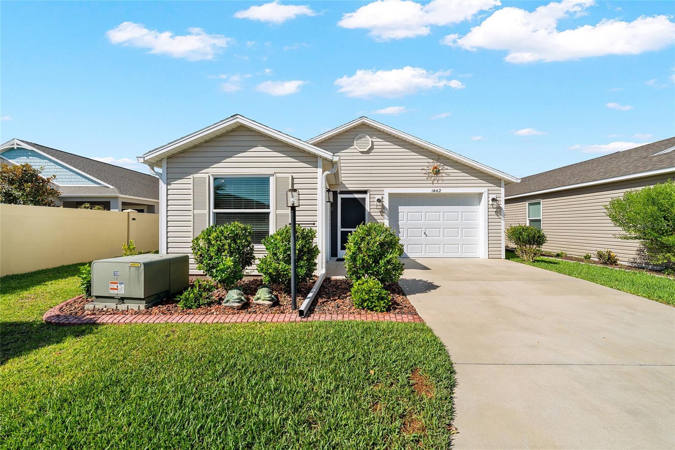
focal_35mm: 14
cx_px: 338
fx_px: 262
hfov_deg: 104.3
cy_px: 225
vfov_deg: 81.2
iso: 125
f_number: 8
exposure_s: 1/500
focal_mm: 14
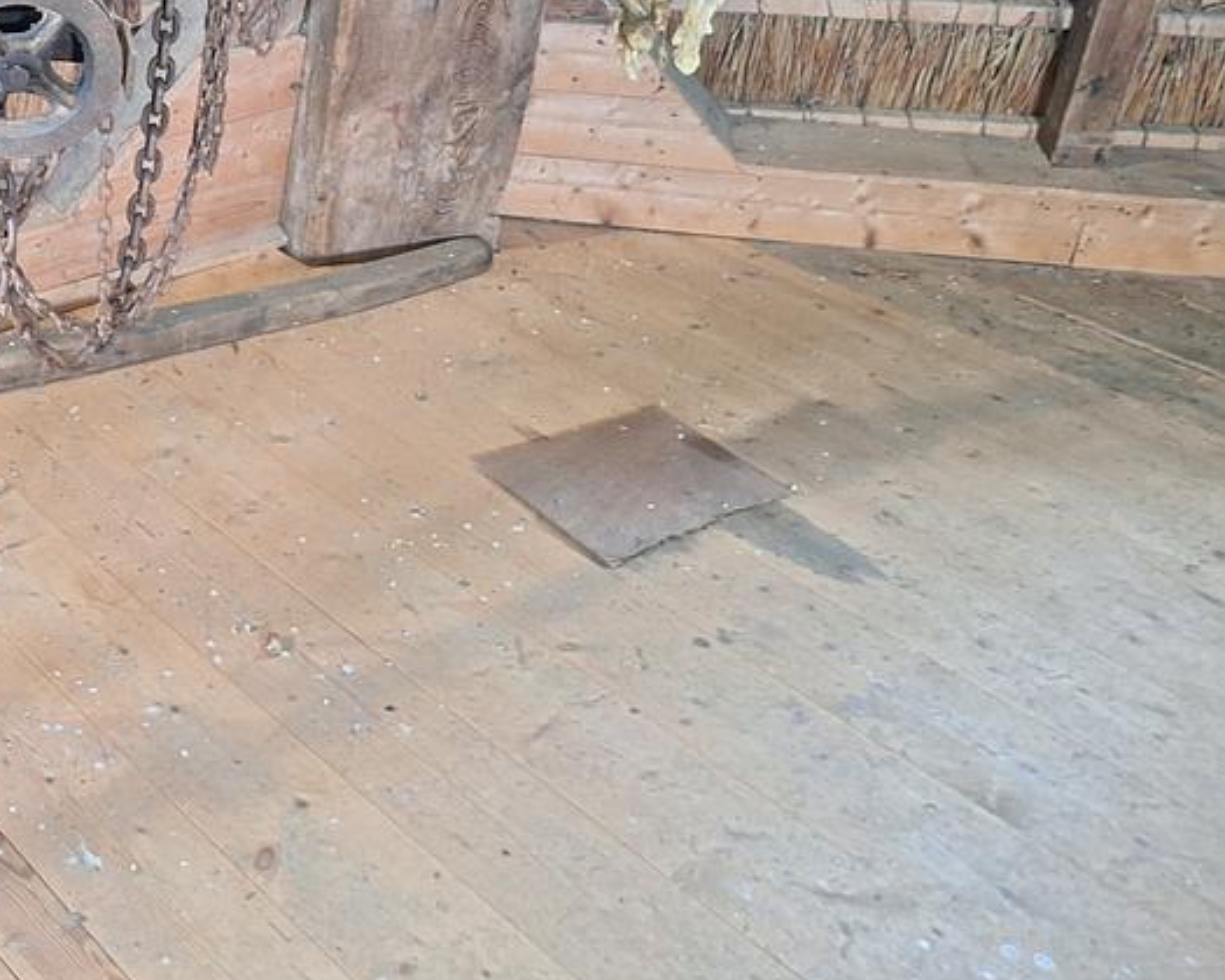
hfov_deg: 35.1
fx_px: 1704
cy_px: 24
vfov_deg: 30.1
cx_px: -54
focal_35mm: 47
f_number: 1.8
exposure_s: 1/33
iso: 320
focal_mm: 5.54
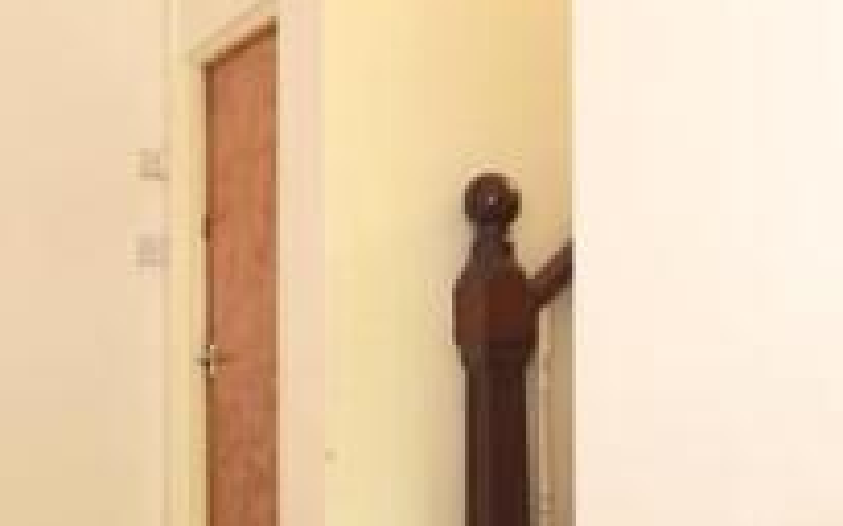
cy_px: 323
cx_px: 489
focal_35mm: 49
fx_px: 1125
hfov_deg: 40.9
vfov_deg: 26.3
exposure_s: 1/2
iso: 200
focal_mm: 10
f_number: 5
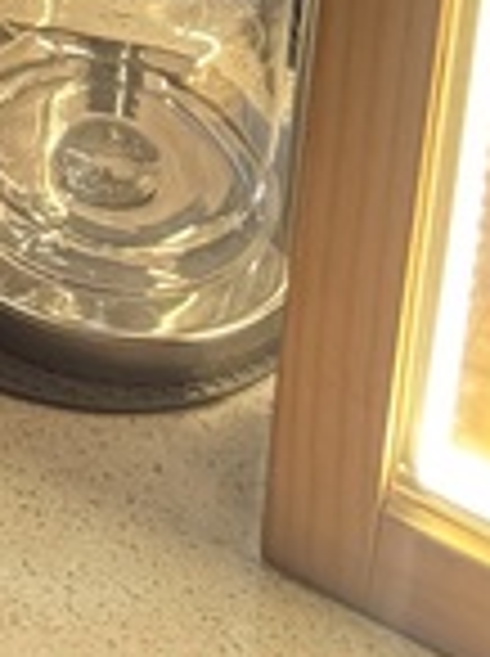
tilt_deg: -22.5
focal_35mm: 148
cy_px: -936
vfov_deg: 11.1
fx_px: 2802
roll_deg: +2.4
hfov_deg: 8.9
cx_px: -722
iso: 400
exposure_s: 1/60
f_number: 1.78
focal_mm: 6.76
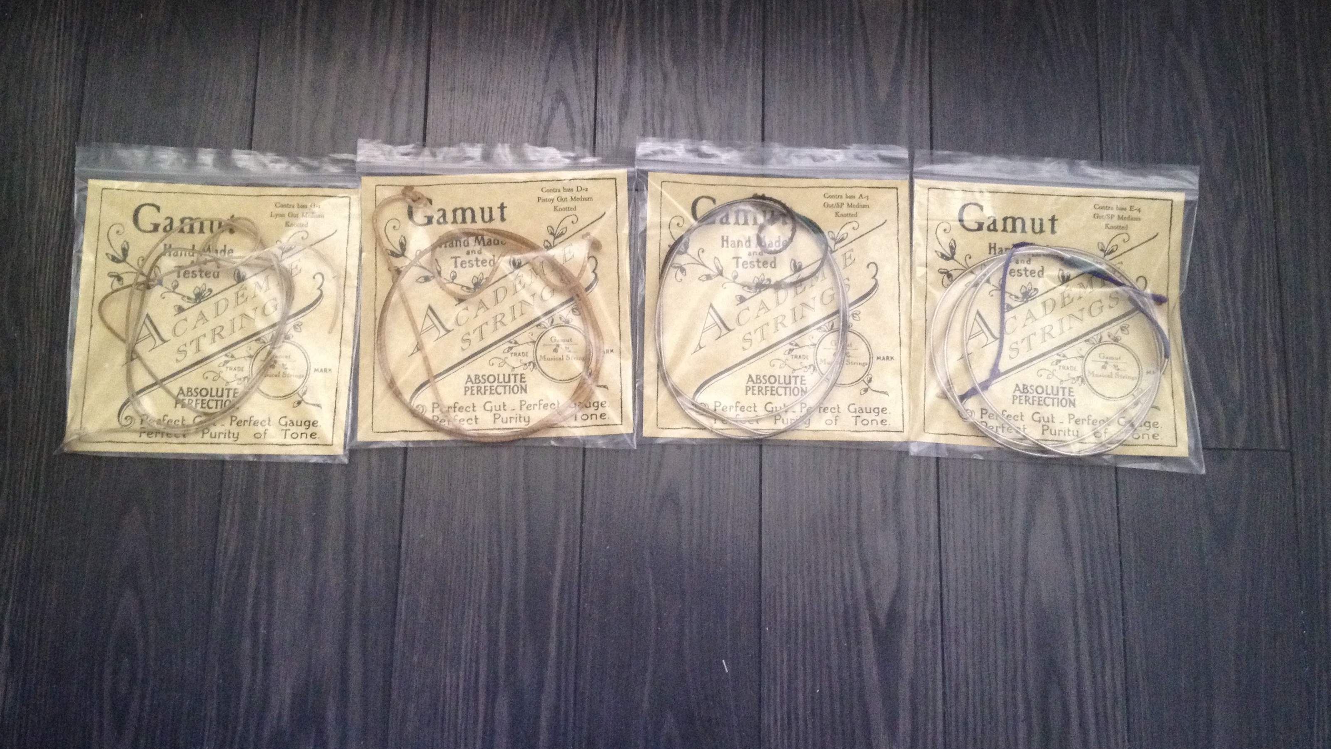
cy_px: 297
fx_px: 1376
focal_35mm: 39
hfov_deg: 51.6
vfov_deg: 30.3
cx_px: 659
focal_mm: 4.28
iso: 320
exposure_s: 1/20
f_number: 2.4
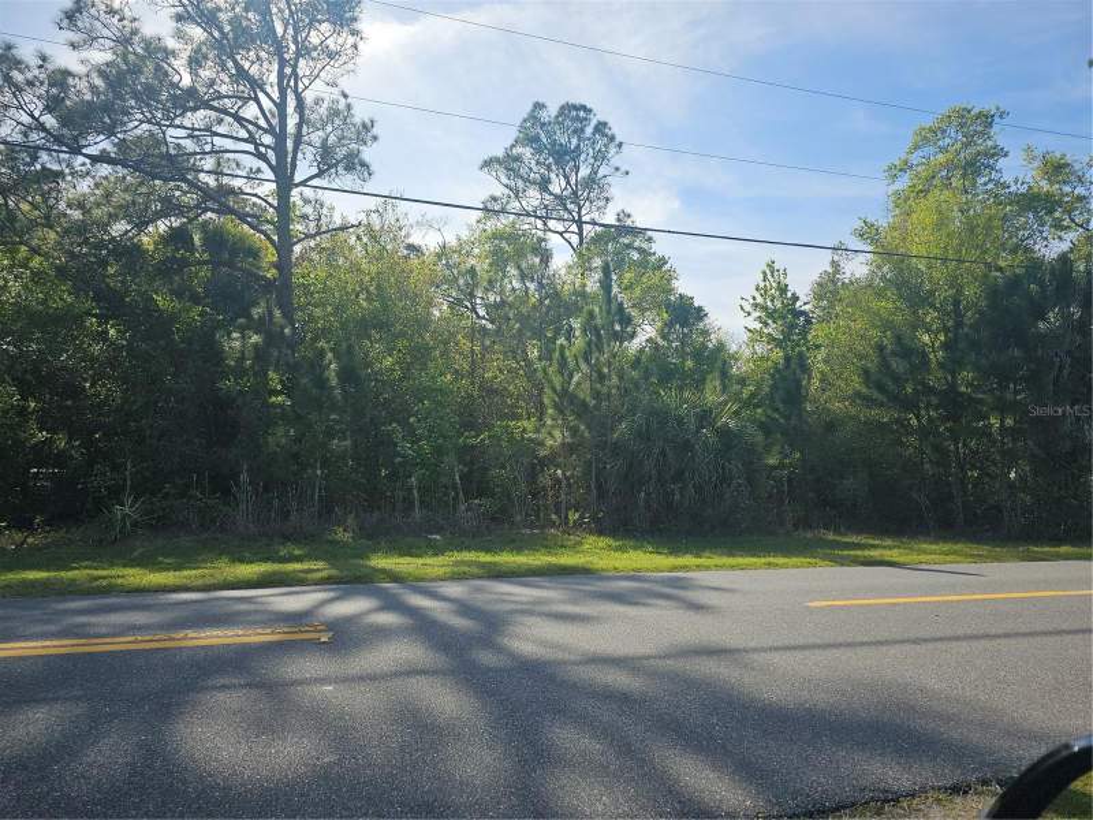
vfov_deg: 58.9
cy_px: 410
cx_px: 546
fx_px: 726
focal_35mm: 23
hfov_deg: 73.9
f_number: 1.7
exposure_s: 1/807
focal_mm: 6.3
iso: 10
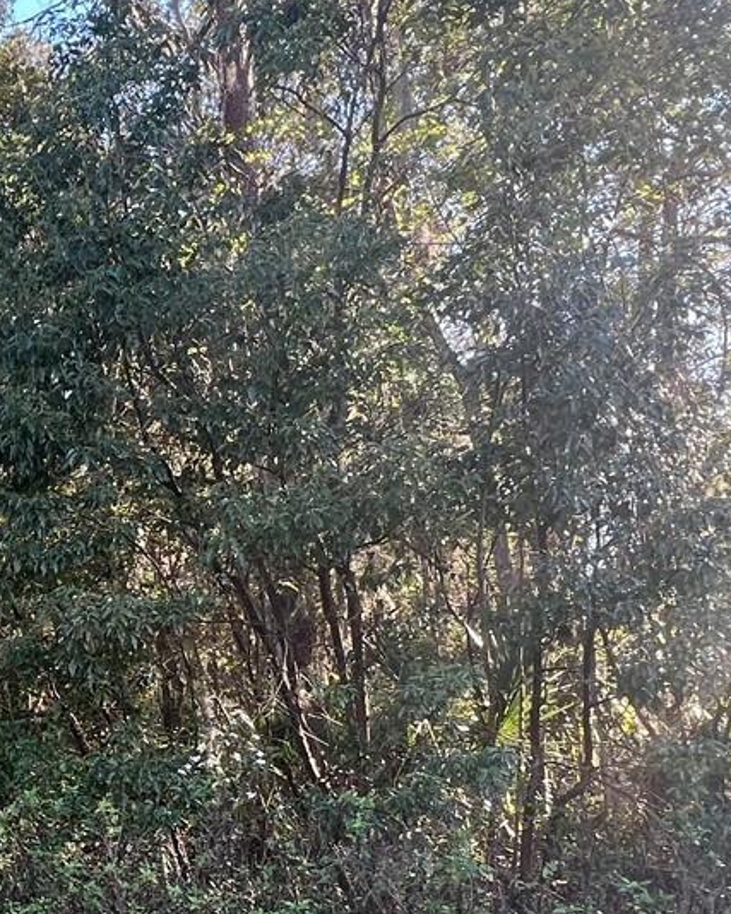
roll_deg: +3.8
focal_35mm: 38
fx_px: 1028
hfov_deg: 30.5
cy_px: 733
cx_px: -229
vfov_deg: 45.5
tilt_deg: +2.1
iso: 40
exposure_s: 1/99
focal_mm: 1.57
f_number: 1.8
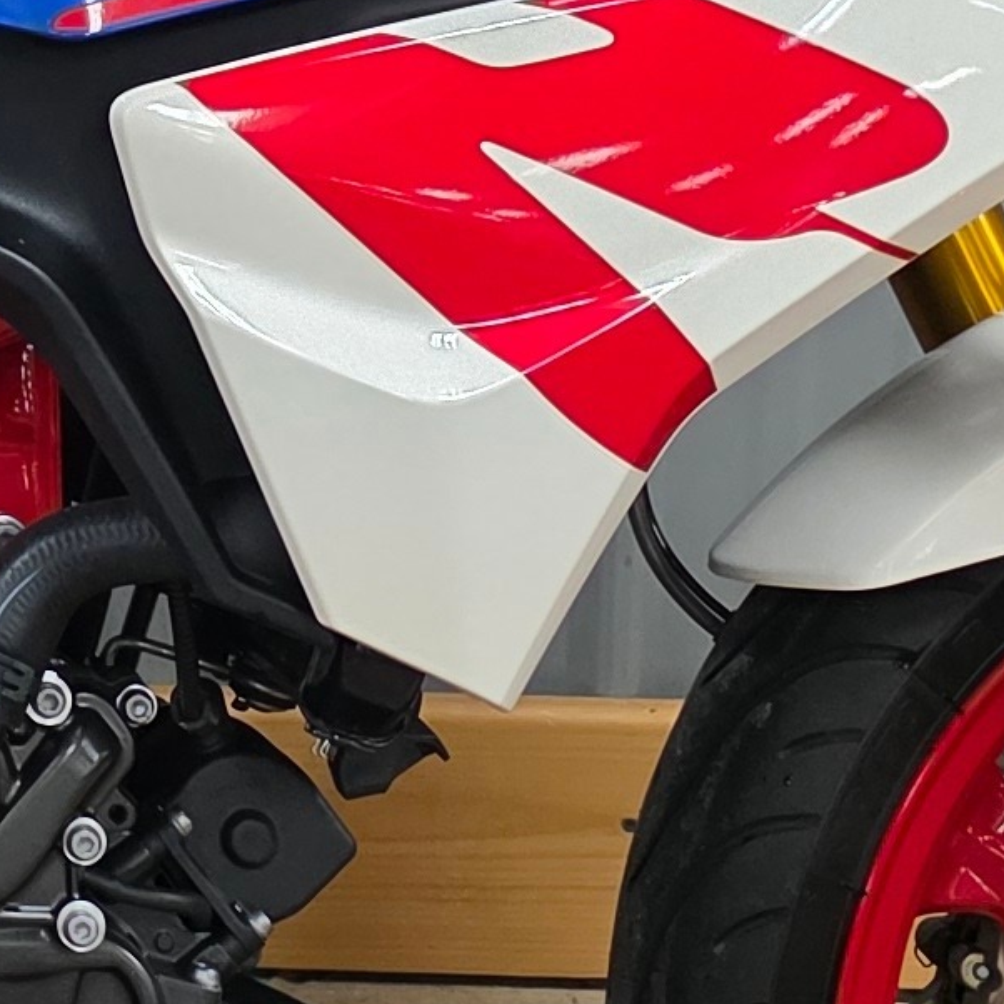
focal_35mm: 135
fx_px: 4430
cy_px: -522
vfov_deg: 12.3
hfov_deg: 12.0
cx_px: -715
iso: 640
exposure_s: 1/120
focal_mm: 6.3
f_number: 1.7
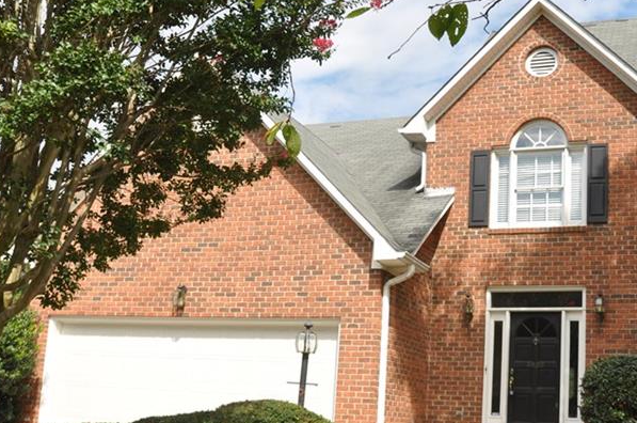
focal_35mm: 103
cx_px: 466
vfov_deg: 13.2
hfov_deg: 19.7
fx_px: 1820
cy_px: 280
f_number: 8
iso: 200
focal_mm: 40
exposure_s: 1/250
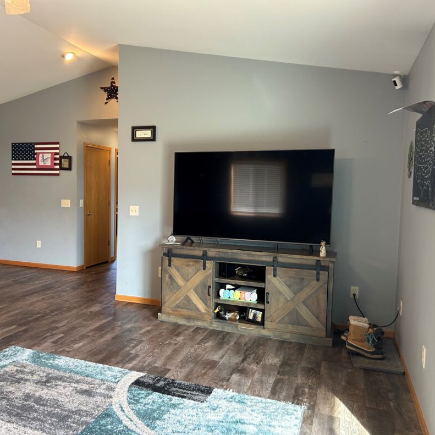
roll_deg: -0.7
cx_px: 146
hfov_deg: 51.6
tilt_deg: -3.3
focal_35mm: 31
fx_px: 441
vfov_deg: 52.5
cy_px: 216
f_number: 1.5
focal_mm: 5.7
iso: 100
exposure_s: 1/60
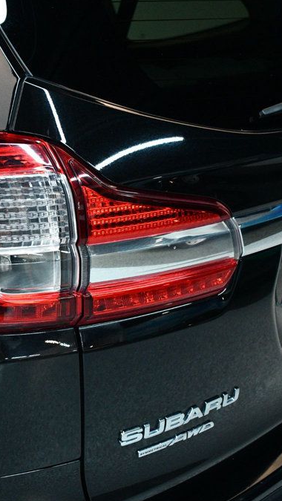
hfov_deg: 21.7
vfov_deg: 38.5
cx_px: 20
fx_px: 717
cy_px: 250
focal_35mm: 54
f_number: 3.8
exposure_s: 1/125
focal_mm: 23
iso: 3200
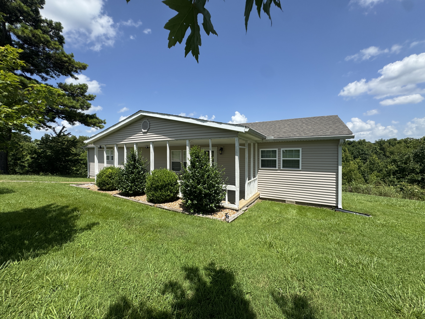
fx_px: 172
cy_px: 160
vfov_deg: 85.7
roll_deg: -1.1
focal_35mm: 14
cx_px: 212
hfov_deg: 102.1
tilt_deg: -3.4
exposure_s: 1/1880
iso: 50
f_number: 2.2
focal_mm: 2.22
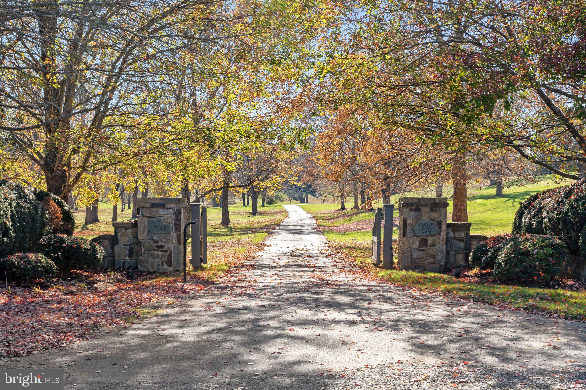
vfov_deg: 26.5
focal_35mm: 51
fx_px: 830
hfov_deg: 38.9
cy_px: 195
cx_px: 293
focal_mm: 51
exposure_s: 1/80
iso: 250
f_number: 13
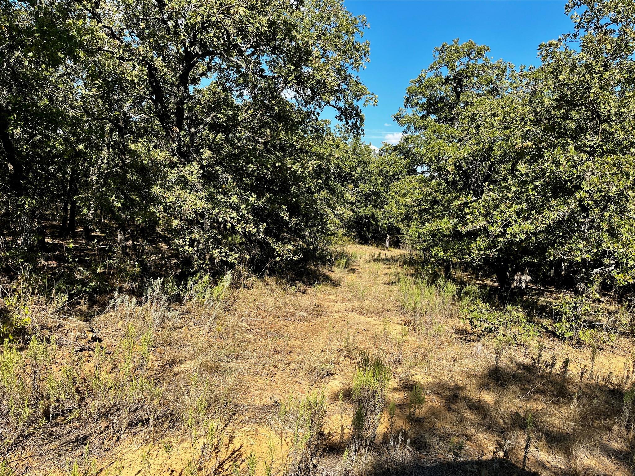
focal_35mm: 26
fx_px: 477
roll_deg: -1.8
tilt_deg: -3.4
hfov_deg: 67.3
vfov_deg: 53.1
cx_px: 318
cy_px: 238
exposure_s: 1/2137
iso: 50
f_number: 1.6
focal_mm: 5.1
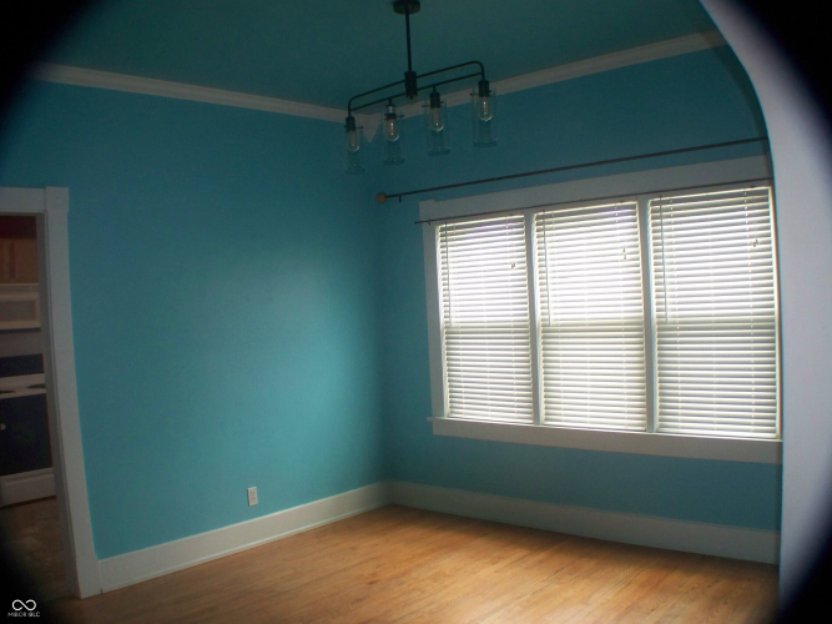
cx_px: 416
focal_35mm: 38
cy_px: 312
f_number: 2.8
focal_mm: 6.3
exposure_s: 1/60
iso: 200
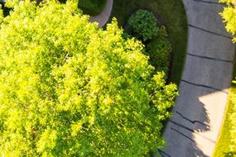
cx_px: -16
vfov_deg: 15.5
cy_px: -102
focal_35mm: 79
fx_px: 518
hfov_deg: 24.2
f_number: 2.8
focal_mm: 8.38
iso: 100
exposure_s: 1/15
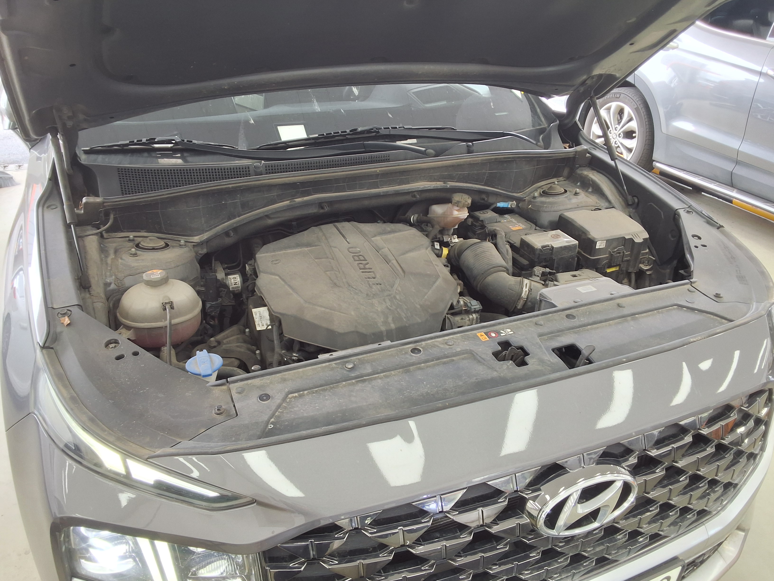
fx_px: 626
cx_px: 387
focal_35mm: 28
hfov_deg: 63.4
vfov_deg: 49.7
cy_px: 290
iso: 50
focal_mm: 2.91
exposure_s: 1/60
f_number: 1.9
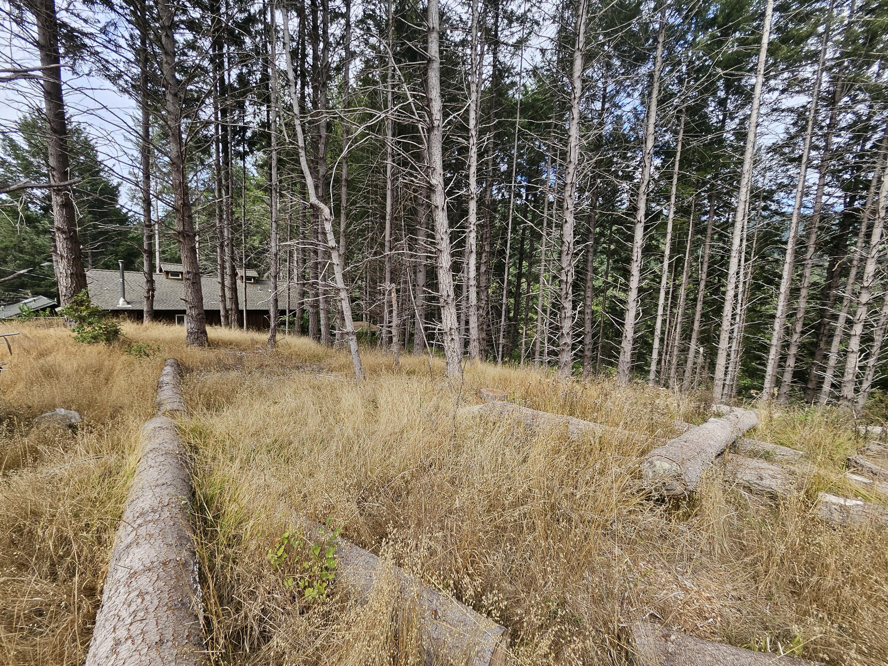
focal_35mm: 13
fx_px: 333
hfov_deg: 106.2
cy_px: 333
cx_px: 444
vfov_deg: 89.9
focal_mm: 1.74
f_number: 2.2
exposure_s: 1/277
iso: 32
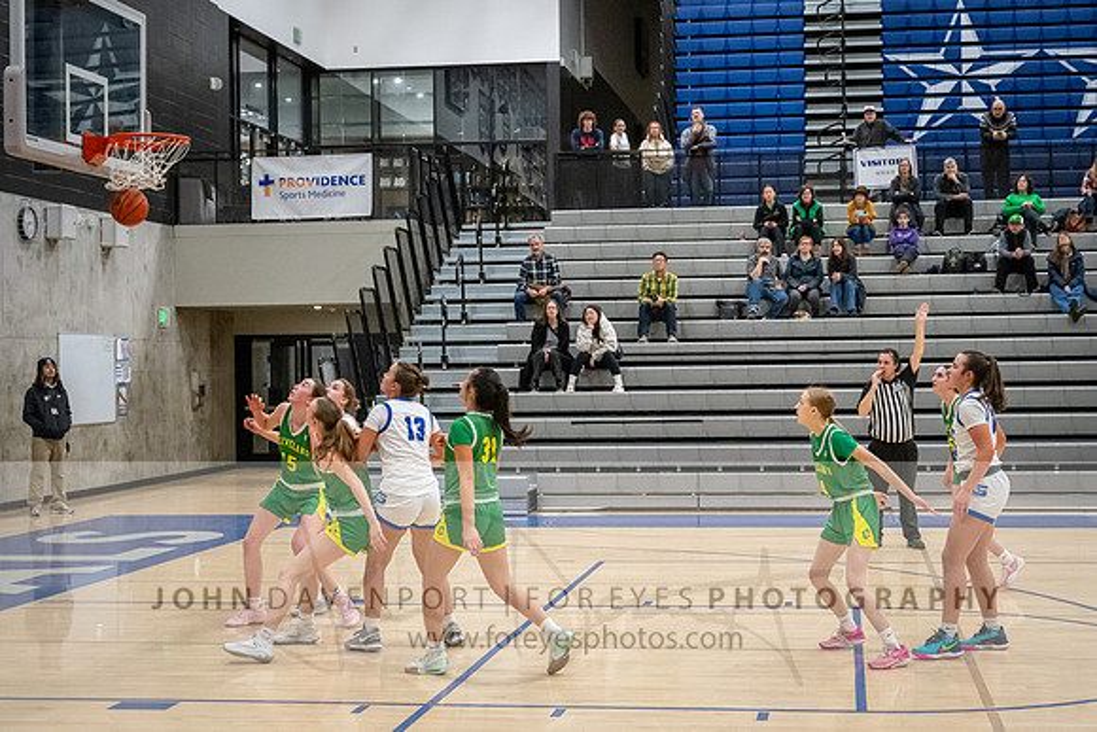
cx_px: 589
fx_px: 1733
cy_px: 366
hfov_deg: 35.1
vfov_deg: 23.8
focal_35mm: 57
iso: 10000
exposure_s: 1/400
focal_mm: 48
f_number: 5.6
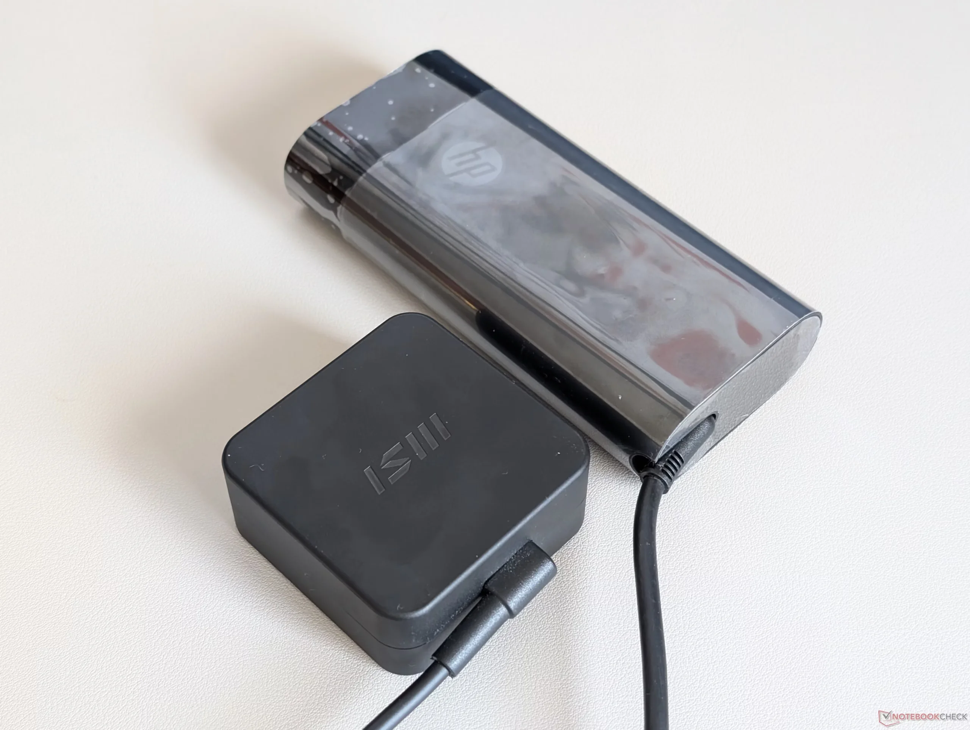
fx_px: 1375
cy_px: 365
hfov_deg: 38.9
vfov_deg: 29.8
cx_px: 485
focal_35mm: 49
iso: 213
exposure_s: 1/59.3
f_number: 1.68
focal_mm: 6.9
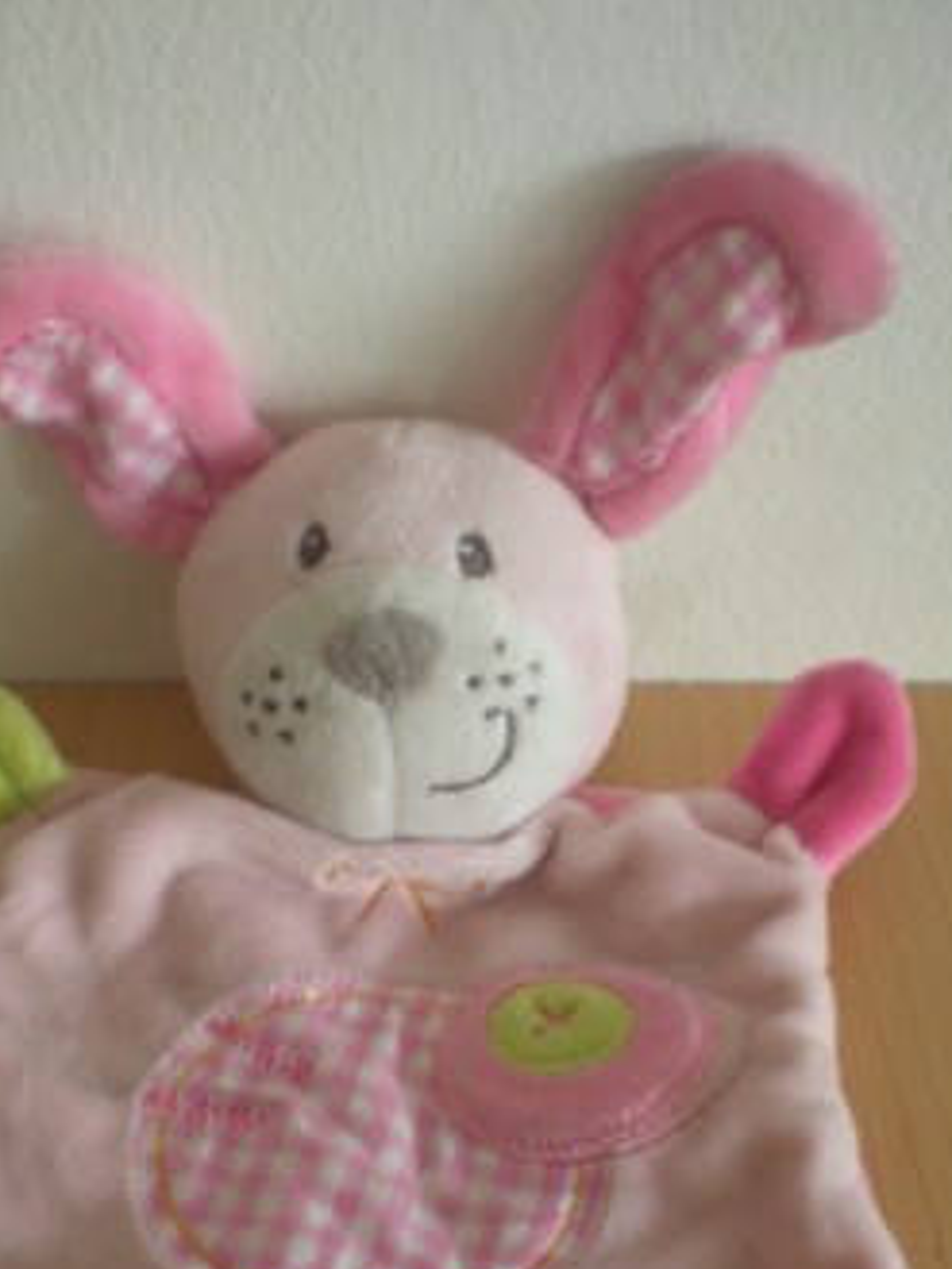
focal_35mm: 60
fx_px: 2199
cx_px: 374
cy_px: 906
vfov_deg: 31.7
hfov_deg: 24.4
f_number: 3.1
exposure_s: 1/8
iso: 232
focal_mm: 6.3
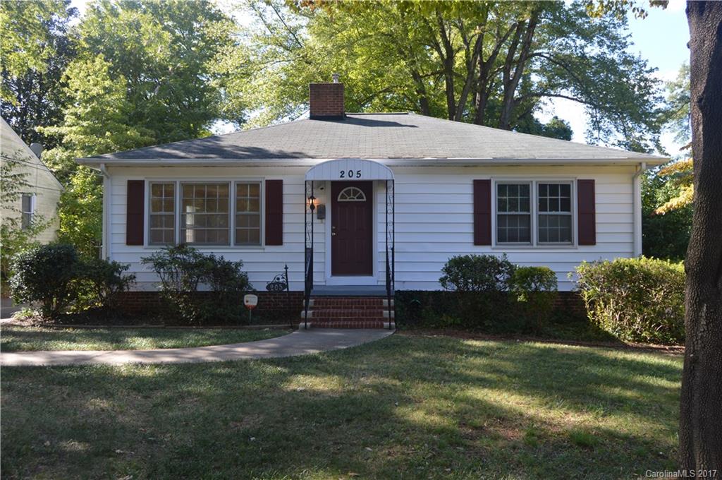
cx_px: 361
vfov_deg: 45.6
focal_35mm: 28
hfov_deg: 64.6
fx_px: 571
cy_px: 240
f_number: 6.3
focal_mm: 19
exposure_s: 1/80
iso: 100
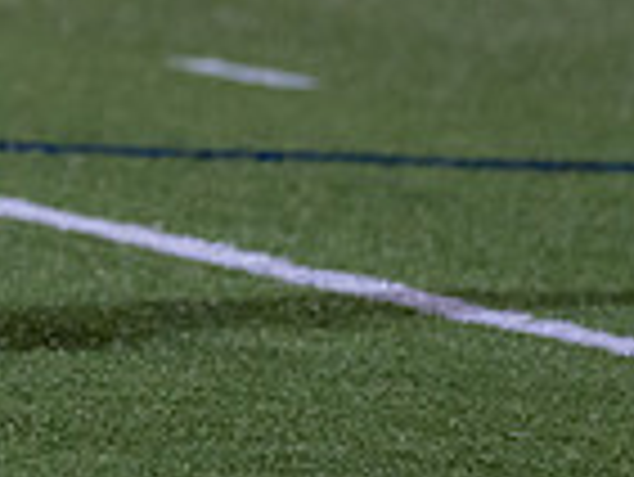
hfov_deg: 2.2
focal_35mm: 892
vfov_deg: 1.7
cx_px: -549
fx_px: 16351
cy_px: -257
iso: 2500
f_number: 2.8
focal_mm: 185
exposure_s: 1/1000
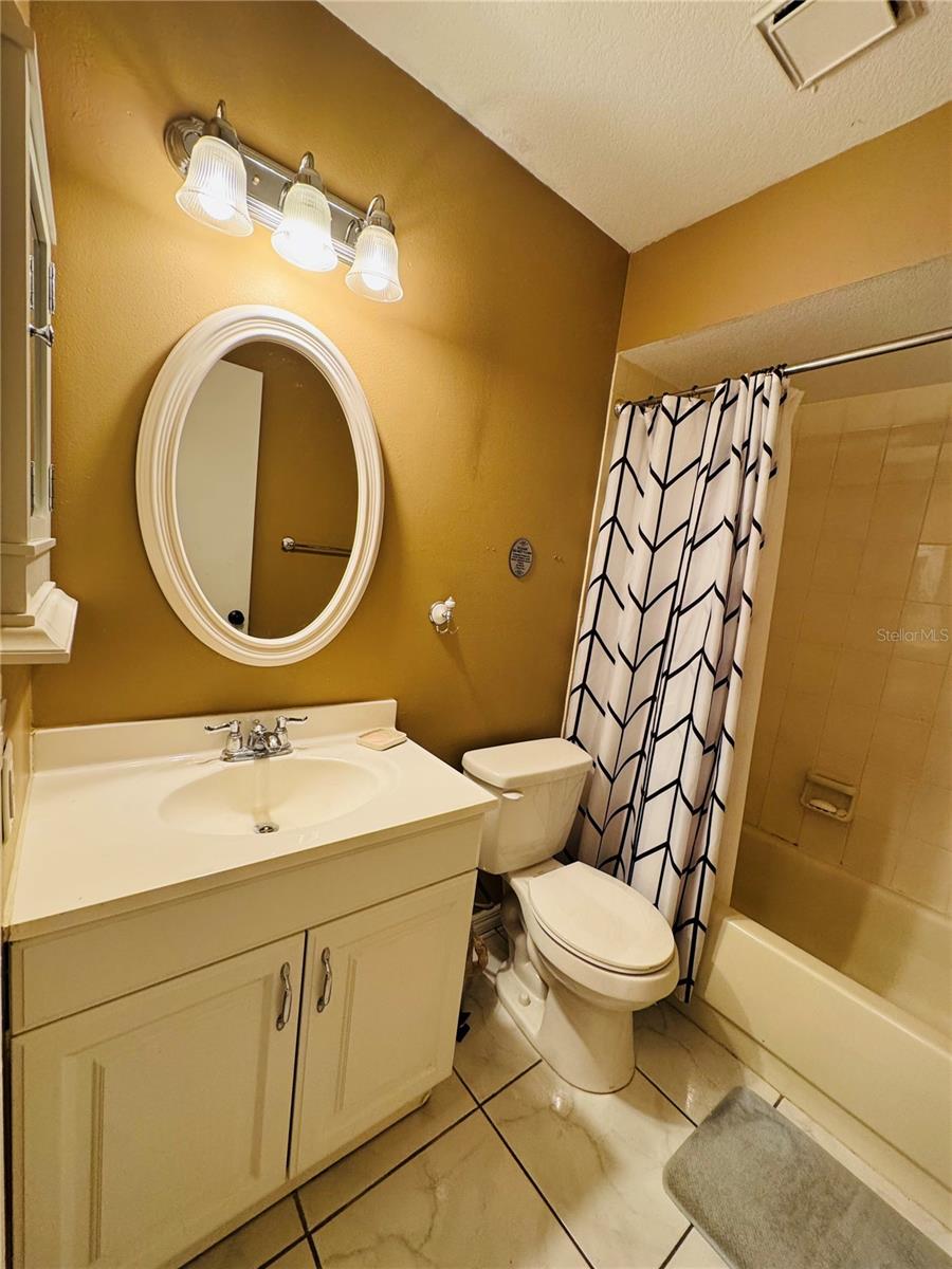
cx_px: 476
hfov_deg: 85.7
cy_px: 634
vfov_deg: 102.1
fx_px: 513
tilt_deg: -7.6
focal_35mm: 14
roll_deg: -6.7
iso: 250
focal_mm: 2.22
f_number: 2.2
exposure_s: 1/120
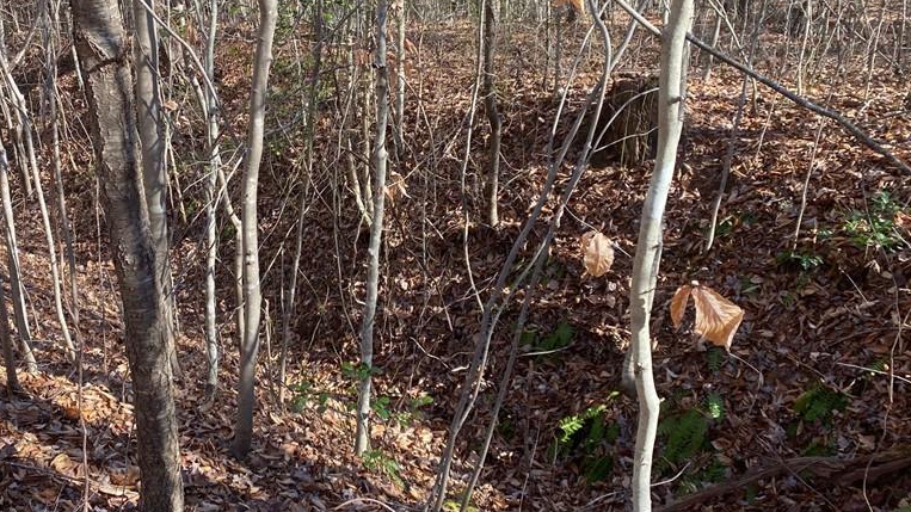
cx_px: 338
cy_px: 238
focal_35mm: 38
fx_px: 918
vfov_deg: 31.2
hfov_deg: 52.2
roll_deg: +1.4
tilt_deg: -23.6
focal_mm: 4.25
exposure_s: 1/214
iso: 32
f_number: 1.8
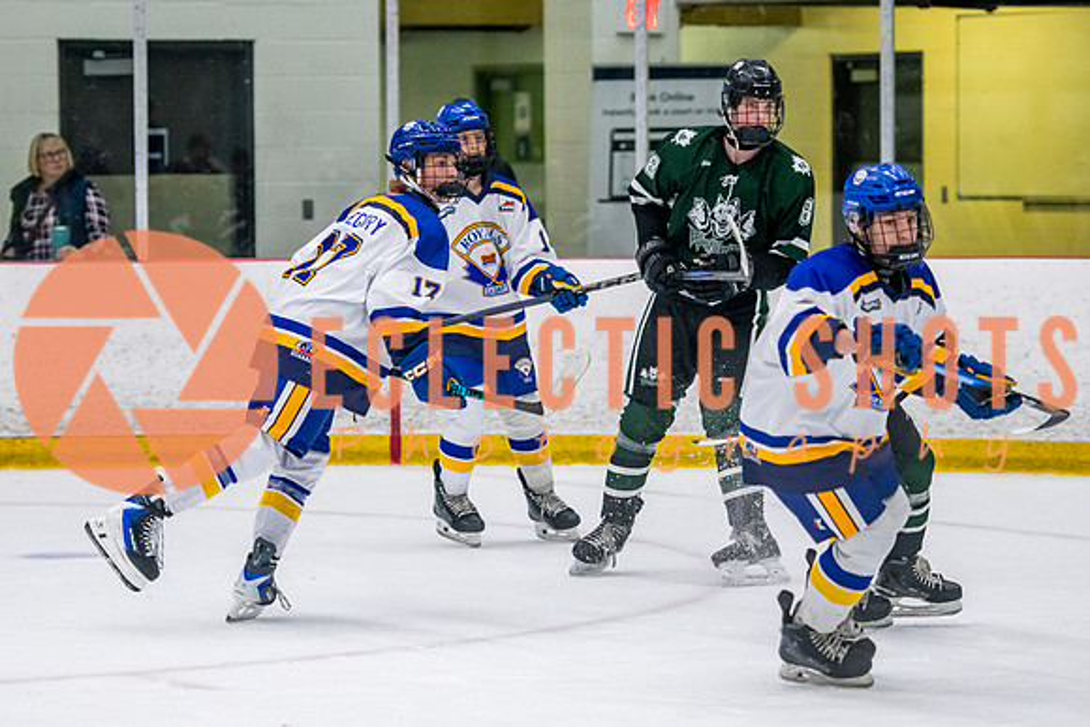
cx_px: 477
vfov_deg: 7.4
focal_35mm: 187
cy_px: 339
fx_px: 5654
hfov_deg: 11.0
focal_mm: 120
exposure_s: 1/640
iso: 2000
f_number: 3.2
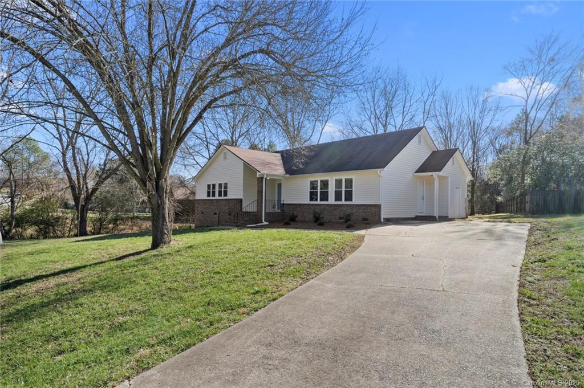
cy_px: 194
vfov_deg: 59.4
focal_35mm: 21
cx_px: 292
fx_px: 340
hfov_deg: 81.2
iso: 250
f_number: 11
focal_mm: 21
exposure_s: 1/125
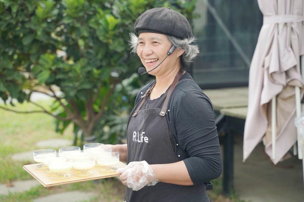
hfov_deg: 28.8
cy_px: 101
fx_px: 591
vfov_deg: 19.5
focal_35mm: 70
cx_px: 152
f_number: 4
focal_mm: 70
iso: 125
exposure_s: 1/160
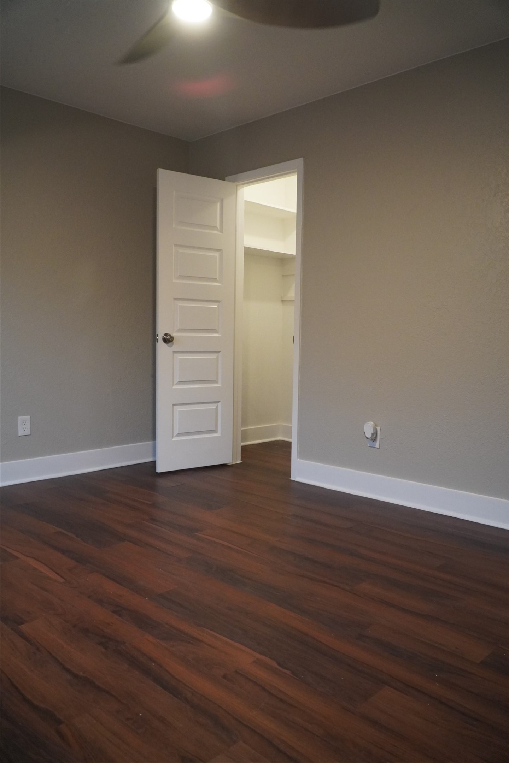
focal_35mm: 27
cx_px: 254
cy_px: 382
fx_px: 573
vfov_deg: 67.4
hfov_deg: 47.9
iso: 2000
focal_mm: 18
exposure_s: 1/160
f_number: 4
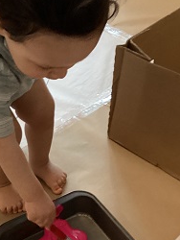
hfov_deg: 23.6
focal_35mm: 62
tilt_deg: -44.8
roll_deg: +1.3
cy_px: 166
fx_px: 429
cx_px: 62
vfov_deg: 30.9
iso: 400
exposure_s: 1/30
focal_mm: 3.3
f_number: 2.4
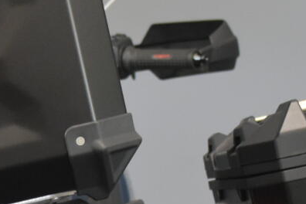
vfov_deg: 6.9
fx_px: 1674
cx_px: -38
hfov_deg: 10.3
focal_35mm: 197
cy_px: 248
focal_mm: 26
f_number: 4.2
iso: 1400
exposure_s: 1/30
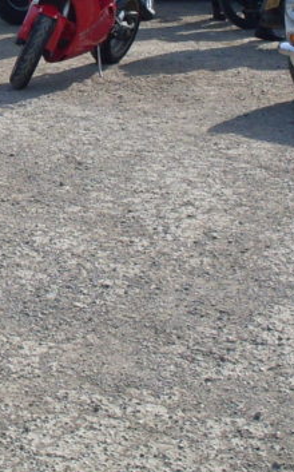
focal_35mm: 117
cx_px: -52
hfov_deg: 11.0
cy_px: 11
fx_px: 1503
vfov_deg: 17.5
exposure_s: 1/180
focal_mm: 6.3
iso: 80
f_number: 8.4
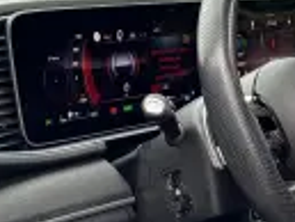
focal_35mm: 134
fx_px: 1143
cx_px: 320
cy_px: 110
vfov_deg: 11.1
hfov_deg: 14.4
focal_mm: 6.76
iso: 64
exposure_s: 1/176
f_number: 1.78
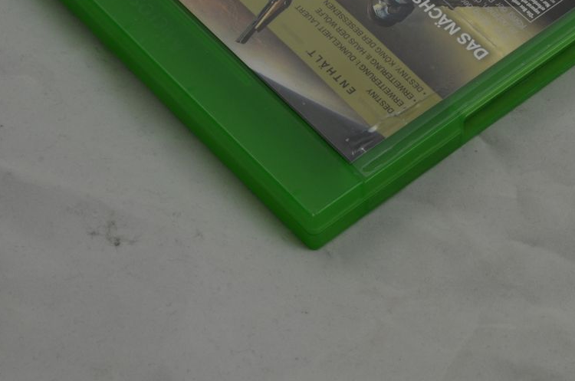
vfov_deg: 9.4
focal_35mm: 144
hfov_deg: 14.1
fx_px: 2296
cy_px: -69
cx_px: 525
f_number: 20
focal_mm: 40
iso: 100
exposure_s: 1/3
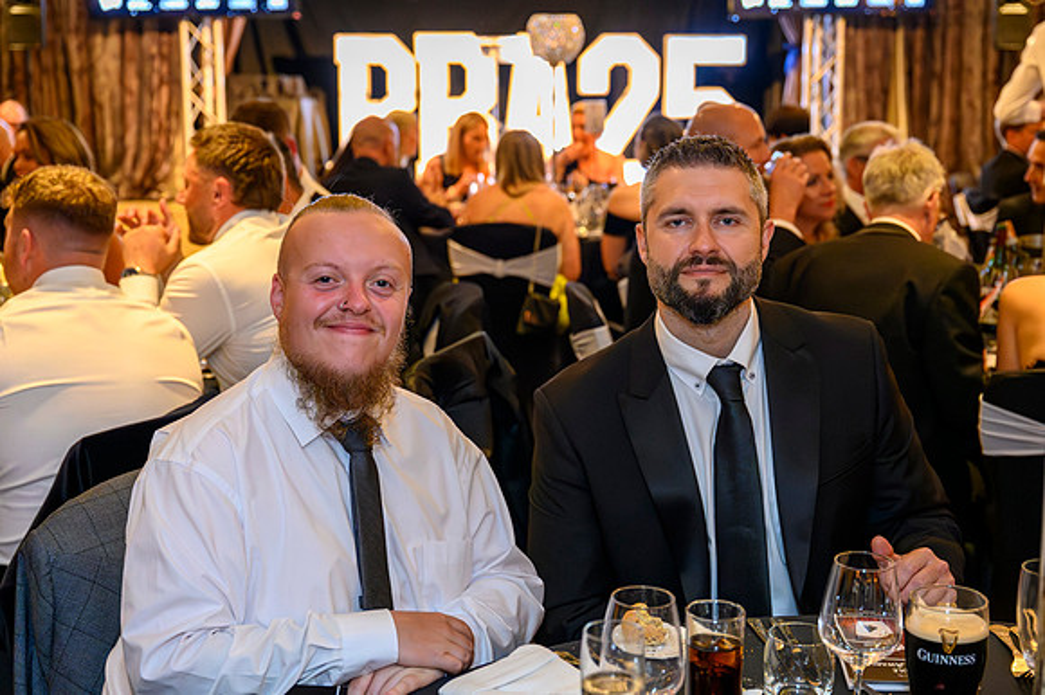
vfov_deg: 26.6
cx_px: 522
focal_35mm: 51
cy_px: 347
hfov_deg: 39.1
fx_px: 1470
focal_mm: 46
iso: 14400
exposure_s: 1/125
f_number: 4
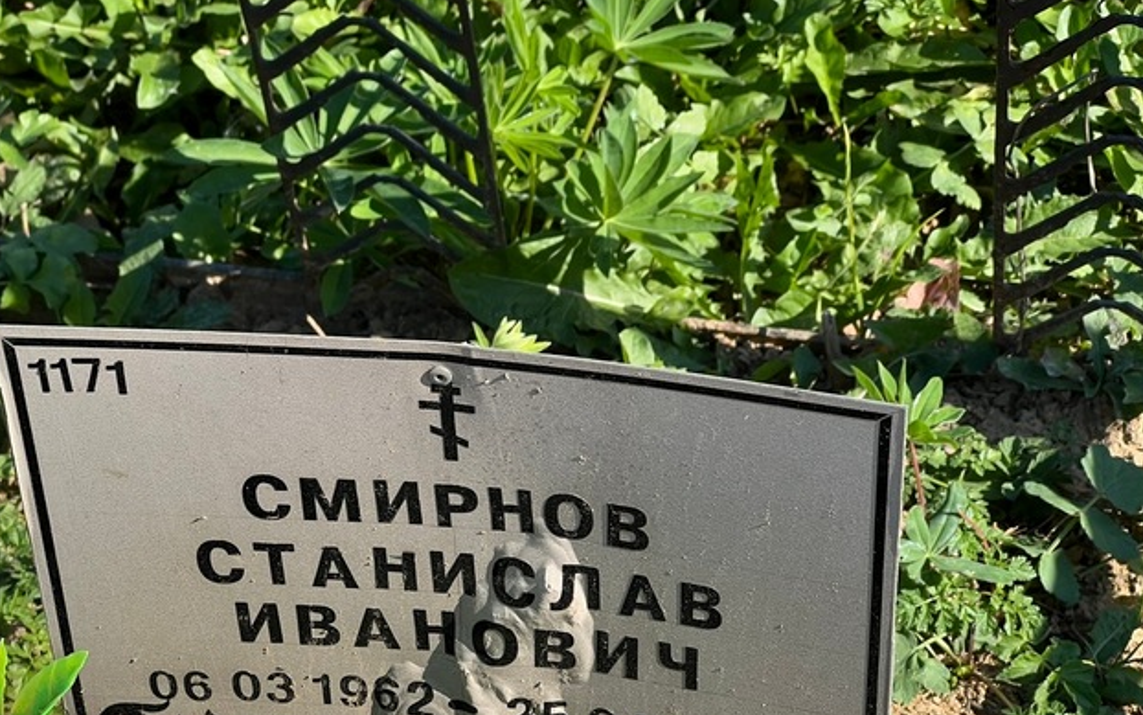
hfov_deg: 19.8
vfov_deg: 12.4
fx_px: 3271
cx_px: 447
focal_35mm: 105
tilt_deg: -54.2
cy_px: 522
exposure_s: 1/351
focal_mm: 9
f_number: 2.8
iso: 32
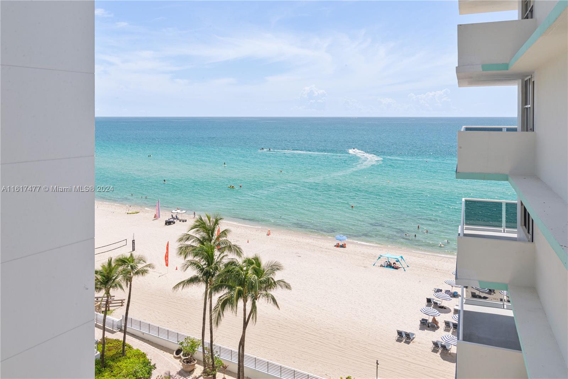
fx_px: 442
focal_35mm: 28
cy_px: 190
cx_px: 284
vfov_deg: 46.4
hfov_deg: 65.5
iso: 320
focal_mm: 28
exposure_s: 1/200
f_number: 22
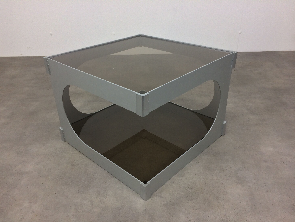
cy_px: 111
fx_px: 247
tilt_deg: -28.2
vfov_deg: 48.2
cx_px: 148
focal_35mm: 29
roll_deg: -0.2
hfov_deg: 61.7
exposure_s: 1/33
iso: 50
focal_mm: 4.15
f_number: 2.2
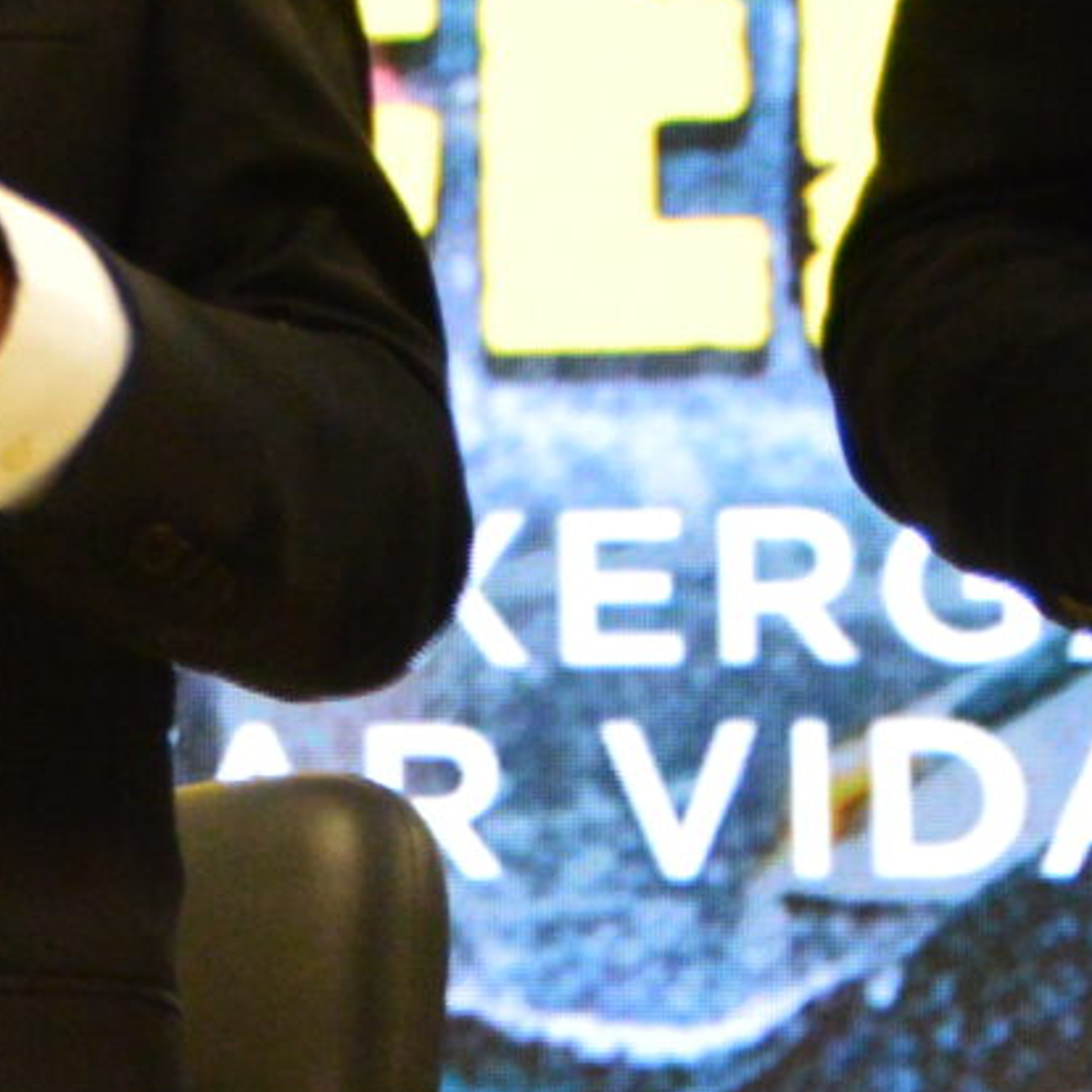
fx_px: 7317
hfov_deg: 8.0
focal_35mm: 205
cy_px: 353
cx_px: -1263
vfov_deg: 8.5
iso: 1600
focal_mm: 26
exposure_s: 1/60
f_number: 2.8
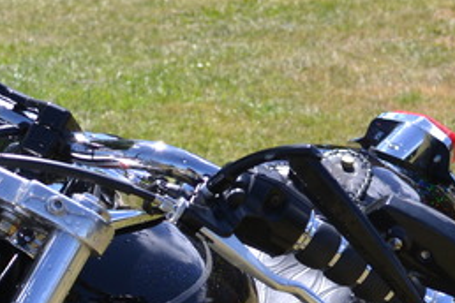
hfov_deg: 11.4
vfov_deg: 7.6
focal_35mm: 177
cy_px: 438
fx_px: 2237
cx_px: -74
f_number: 7.1
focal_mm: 38
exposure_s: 1/200
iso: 100
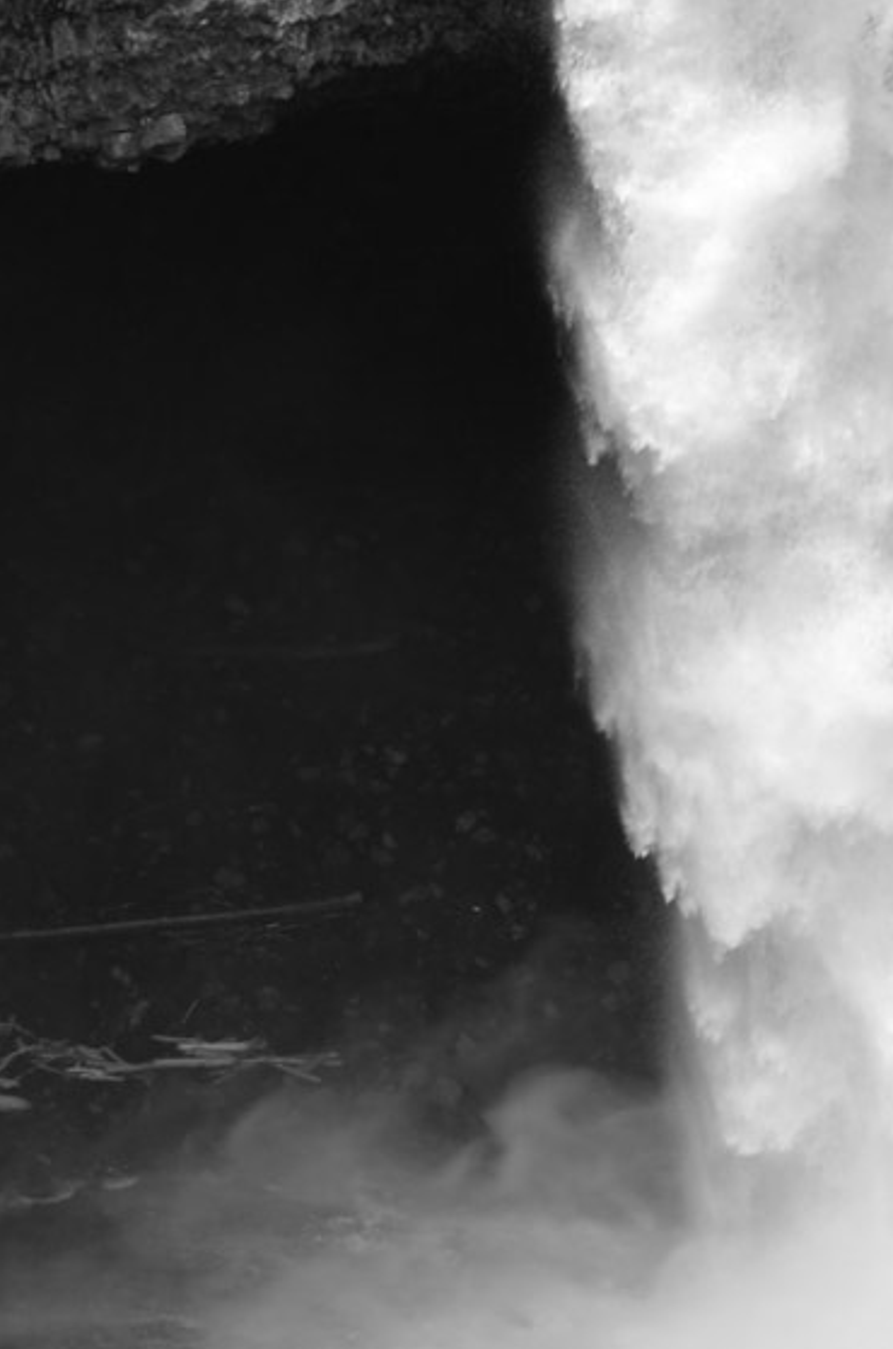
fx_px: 7703
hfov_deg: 6.6
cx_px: 171
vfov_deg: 10.0
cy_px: 729
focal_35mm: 206
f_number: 5
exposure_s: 1/250
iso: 100
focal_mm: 48
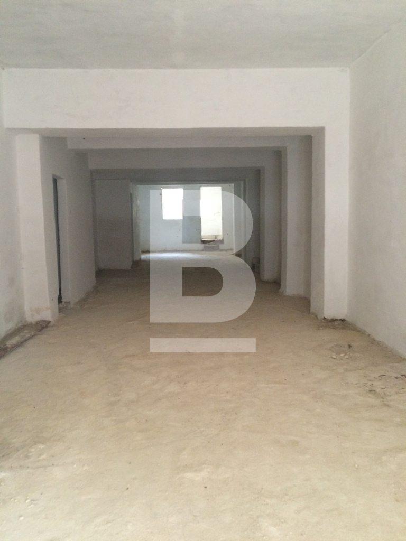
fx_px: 454
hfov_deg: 48.2
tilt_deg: -8.2
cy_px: 270
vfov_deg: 61.7
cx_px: 203
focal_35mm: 29
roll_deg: +3.6
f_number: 2.2
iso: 200
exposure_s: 1/30
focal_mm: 4.15
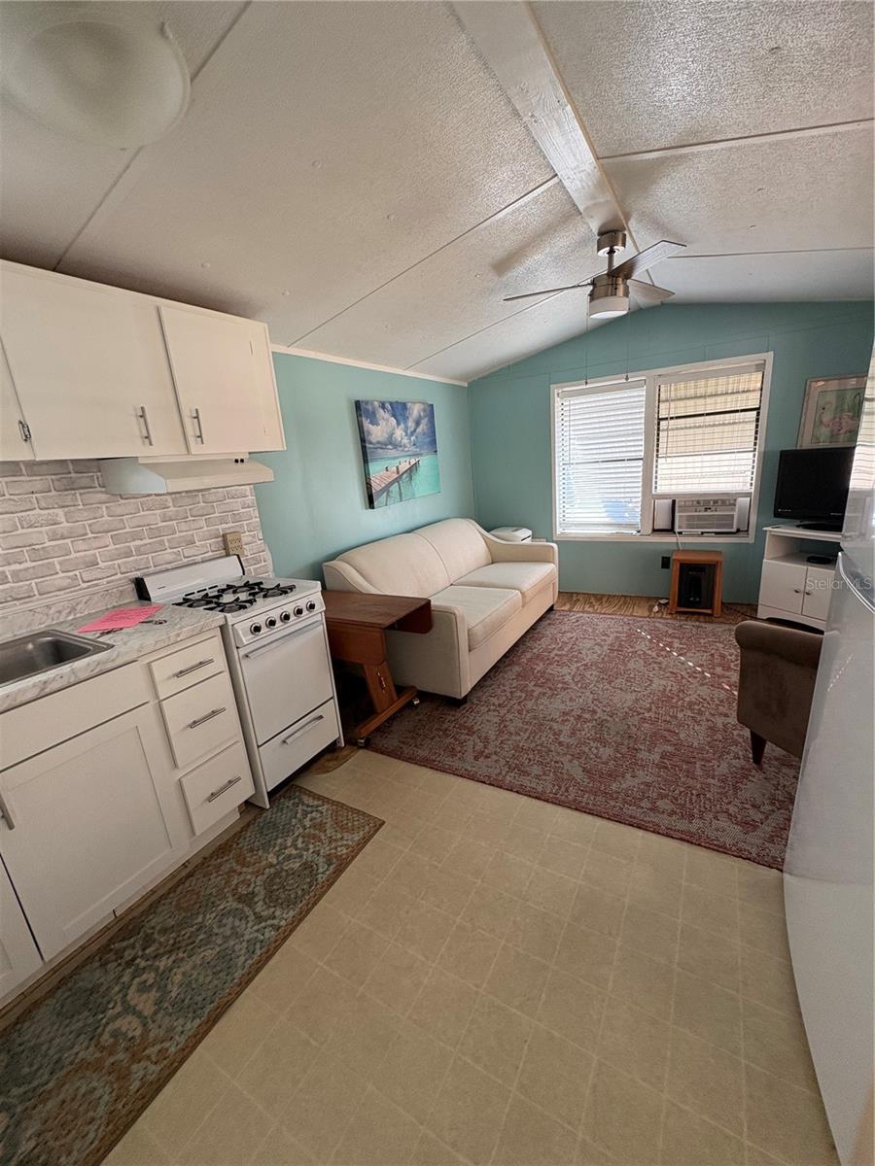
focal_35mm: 14
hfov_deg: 85.7
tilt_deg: -11.3
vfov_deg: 102.1
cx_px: 438
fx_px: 472
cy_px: 583
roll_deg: +5.0
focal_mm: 2.22
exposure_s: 1/96
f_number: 2.2
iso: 250
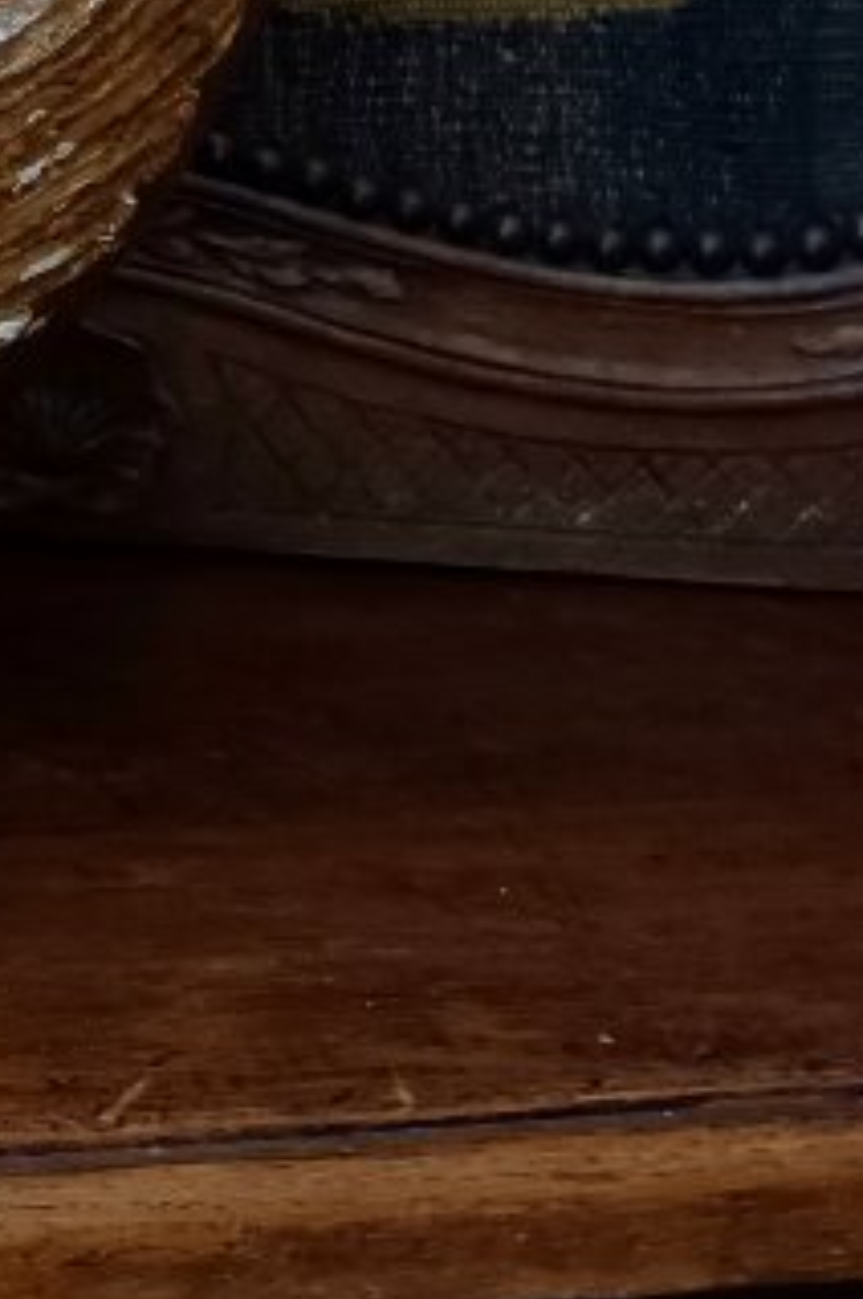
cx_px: -928
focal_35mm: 94
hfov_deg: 12.5
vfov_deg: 20.2
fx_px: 3387
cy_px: -285
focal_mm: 5.24
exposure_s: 1/16.7
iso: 2425
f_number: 1.7
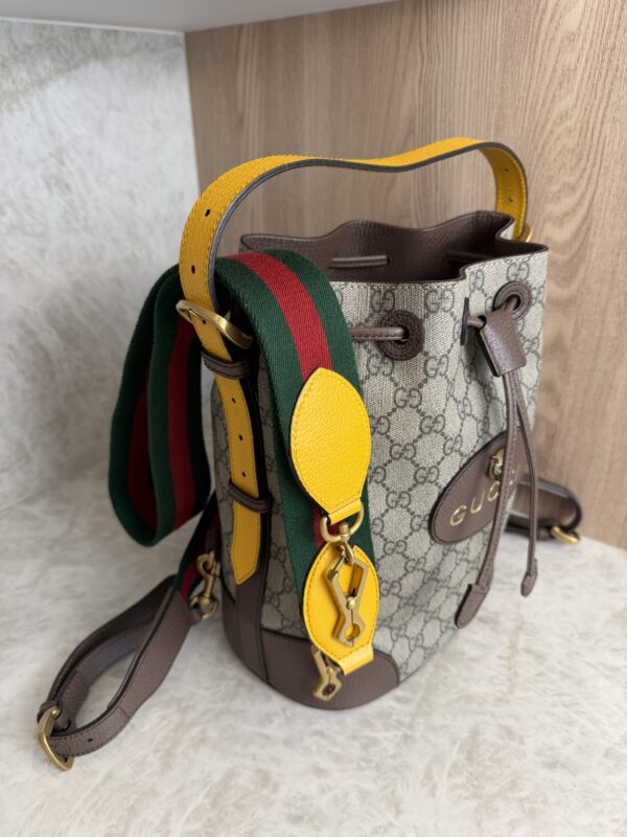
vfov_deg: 71.6
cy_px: 418
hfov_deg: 56.8
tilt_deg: -27.0
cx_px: 314
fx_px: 580
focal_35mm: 24
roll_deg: +1.6
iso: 100
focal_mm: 6.76
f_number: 1.78
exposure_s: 1/120
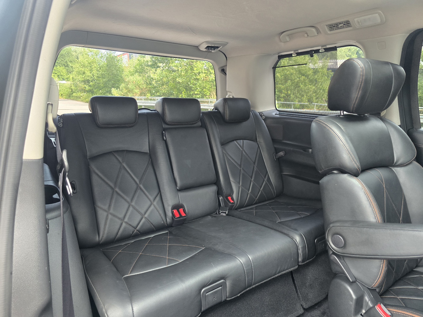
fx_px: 281
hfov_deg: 73.9
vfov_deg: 58.9
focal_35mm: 23
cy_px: 158
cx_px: 212
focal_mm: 6.3
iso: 640
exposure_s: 1/120
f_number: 1.7
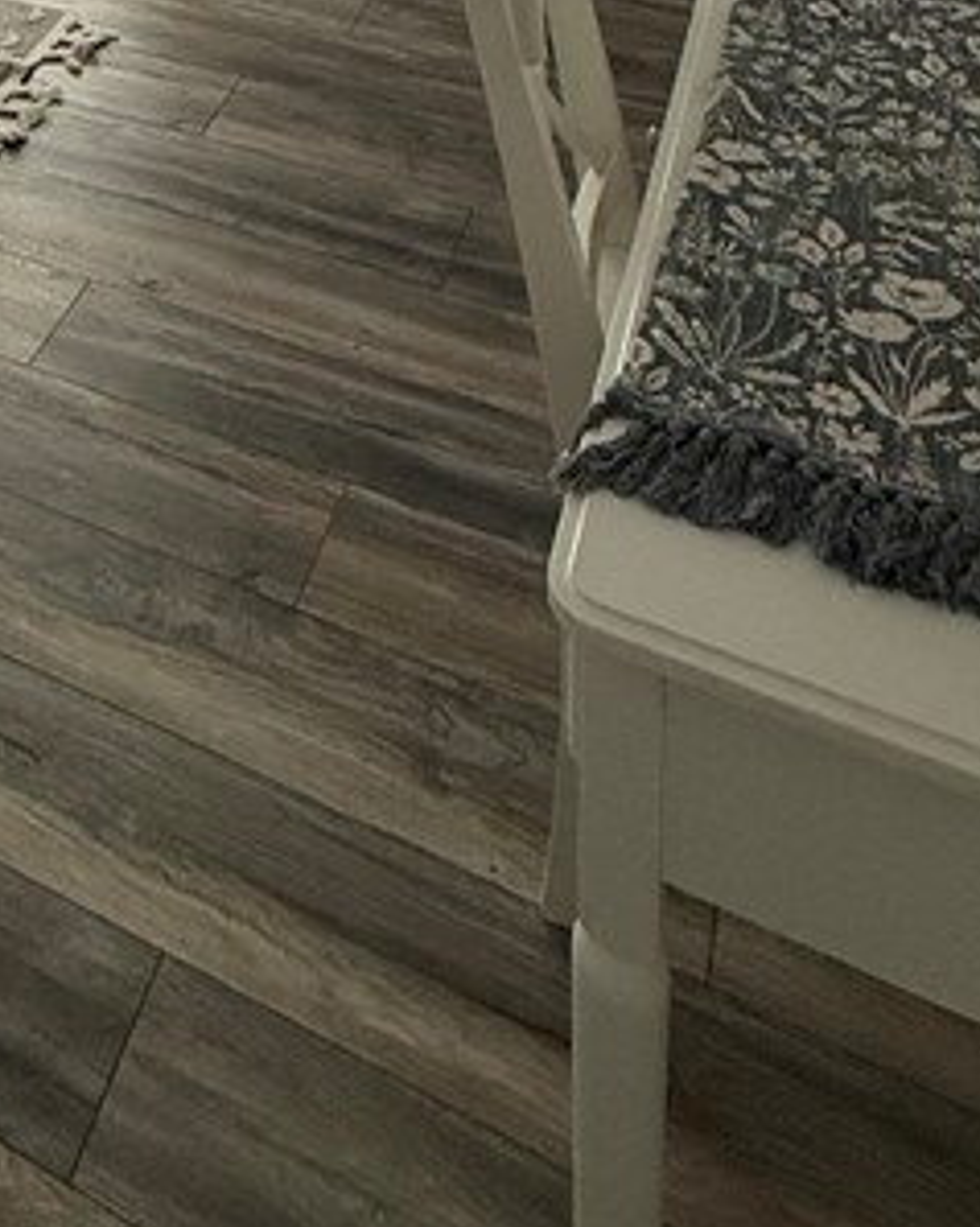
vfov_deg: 28.3
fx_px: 1706
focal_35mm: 47
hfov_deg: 28.9
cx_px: -107
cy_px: -552
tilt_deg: -9.4
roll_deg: +3.3
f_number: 2.2
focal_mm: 2.22
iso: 64
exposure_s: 1/259
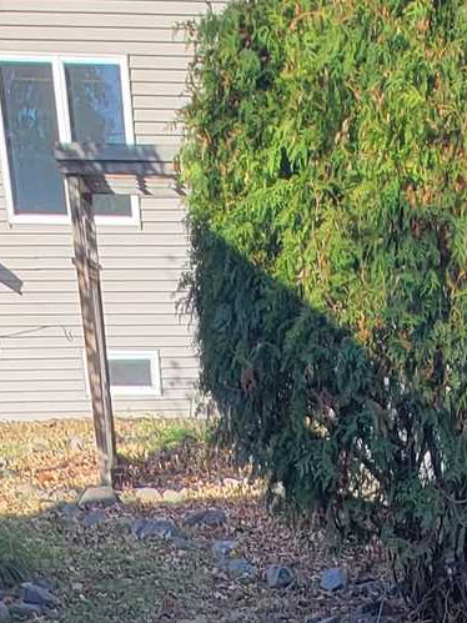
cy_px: 1288
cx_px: 365
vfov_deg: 18.4
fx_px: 1080
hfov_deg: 24.1
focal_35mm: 60
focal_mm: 2.2
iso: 50
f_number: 2.2
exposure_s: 1/235
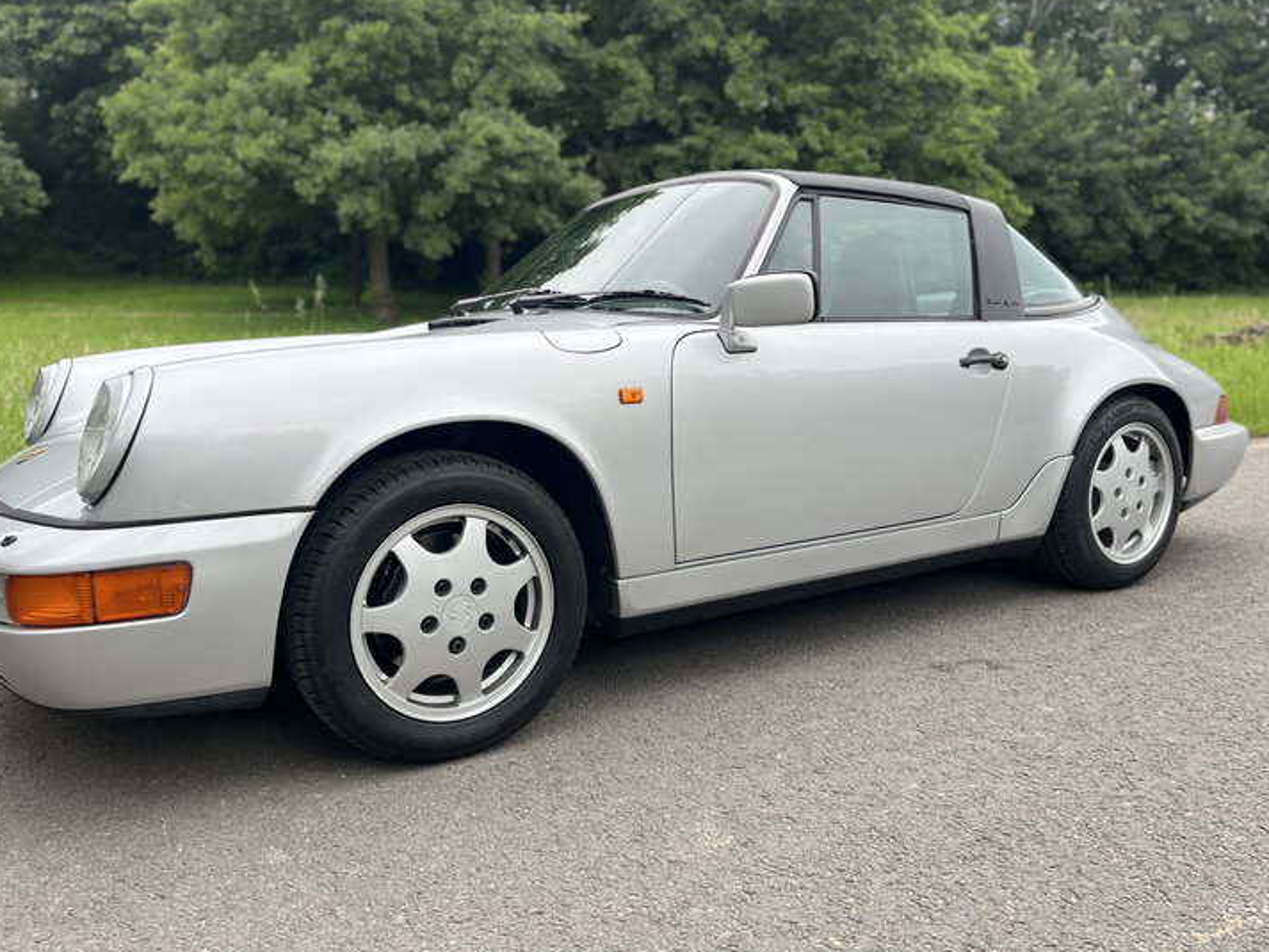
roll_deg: -1.4
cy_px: 479
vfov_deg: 49.8
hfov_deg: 63.4
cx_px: 589
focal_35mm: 28
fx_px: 1027
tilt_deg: -10.7
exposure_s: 1/397
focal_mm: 5.1
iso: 50
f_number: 1.6
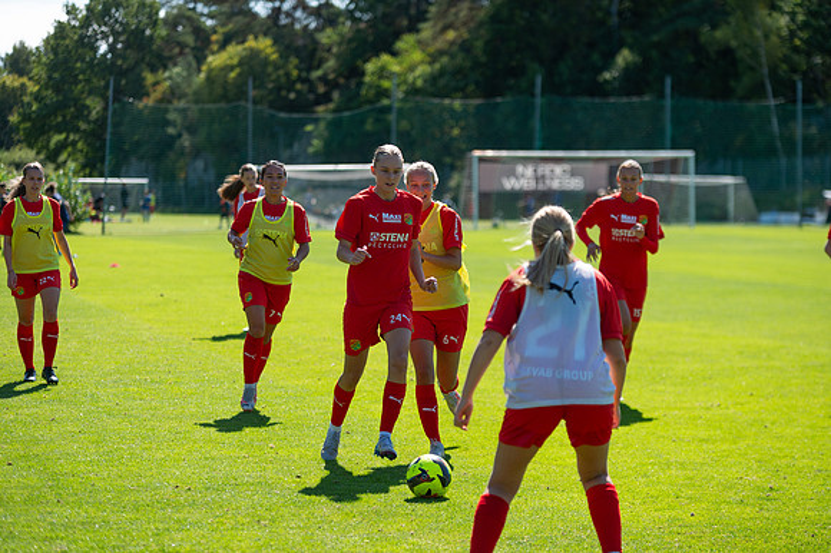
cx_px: 416
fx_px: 2814
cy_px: 276
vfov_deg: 11.2
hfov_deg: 16.8
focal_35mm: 122
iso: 180
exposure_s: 1/2500
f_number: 3.2
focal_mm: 122
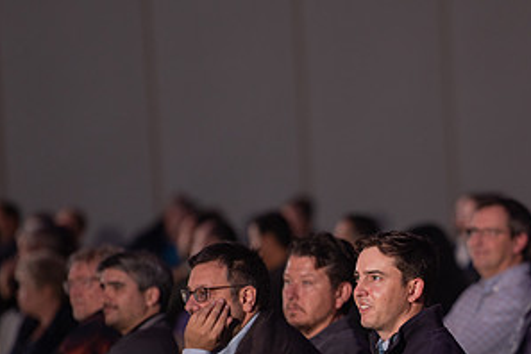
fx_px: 5944
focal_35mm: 403
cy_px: 297
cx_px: 442
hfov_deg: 5.1
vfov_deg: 3.4
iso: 500
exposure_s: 1/250
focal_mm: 200
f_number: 3.2
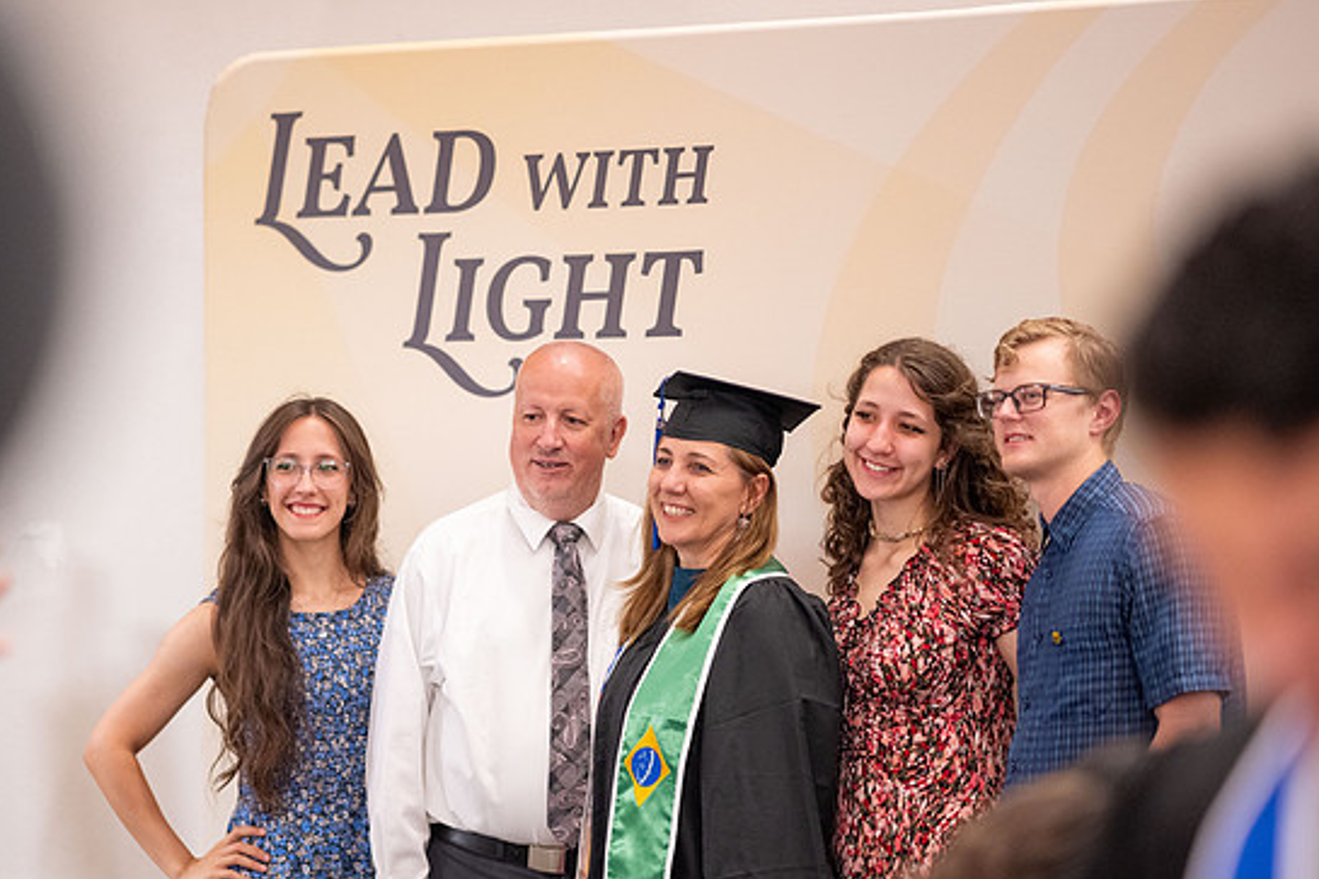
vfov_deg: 10.4
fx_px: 4835
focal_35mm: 132
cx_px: 502
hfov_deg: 15.5
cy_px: 382
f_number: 1.4
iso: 1000
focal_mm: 105
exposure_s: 1/125
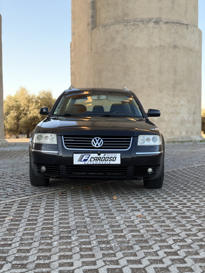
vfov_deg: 39.7
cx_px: 102
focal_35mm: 48
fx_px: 379
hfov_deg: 30.3
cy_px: 136
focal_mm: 6.93
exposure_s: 1/567
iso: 100
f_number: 1.8
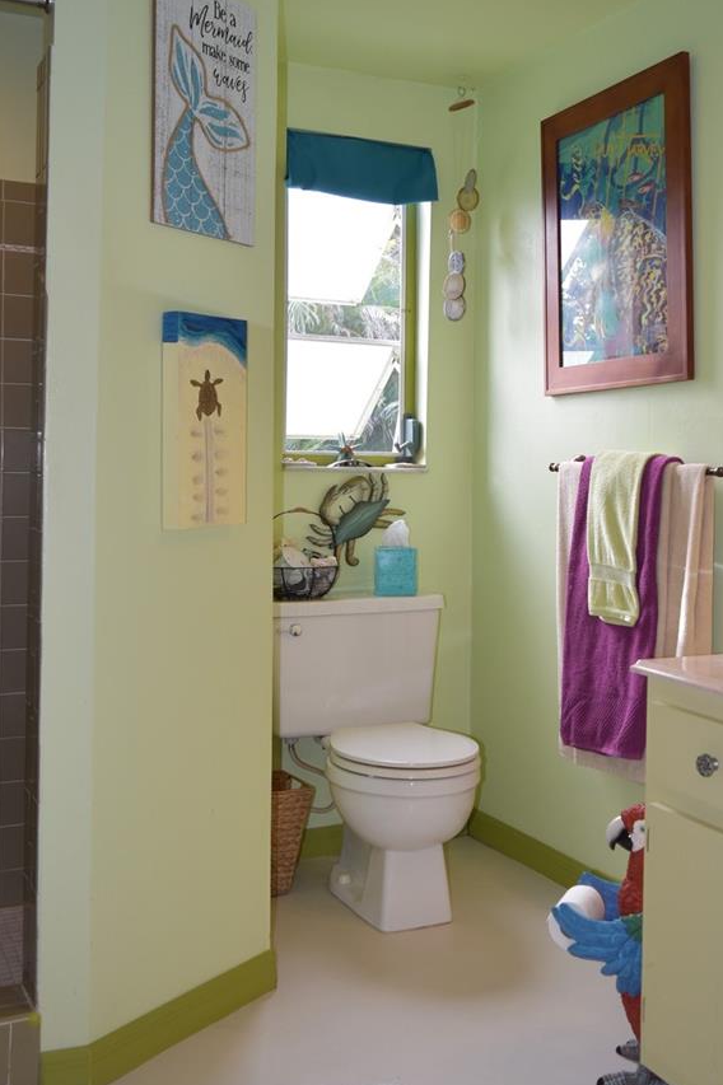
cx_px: 402
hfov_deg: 35.0
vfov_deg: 50.6
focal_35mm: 38
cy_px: 473
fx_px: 1146
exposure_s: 1/100
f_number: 4
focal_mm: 18
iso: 400
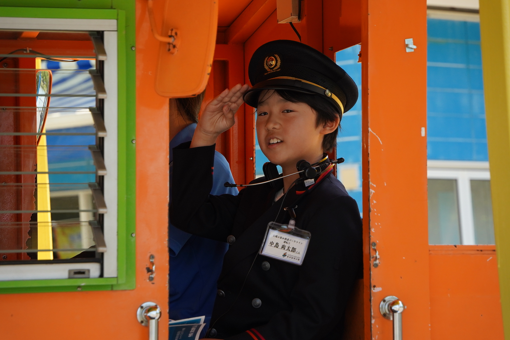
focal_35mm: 148
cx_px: 254
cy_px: 167
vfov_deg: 9.3
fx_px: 2097
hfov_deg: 13.9
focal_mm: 96
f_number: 5.6
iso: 1000
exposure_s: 1/1000
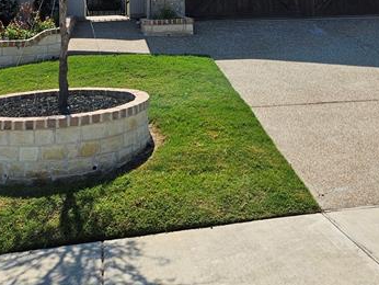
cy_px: -76
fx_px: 559
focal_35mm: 51
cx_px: 199
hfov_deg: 37.5
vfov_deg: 25.1
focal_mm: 5.4
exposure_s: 1/3134
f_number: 1.8
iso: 25
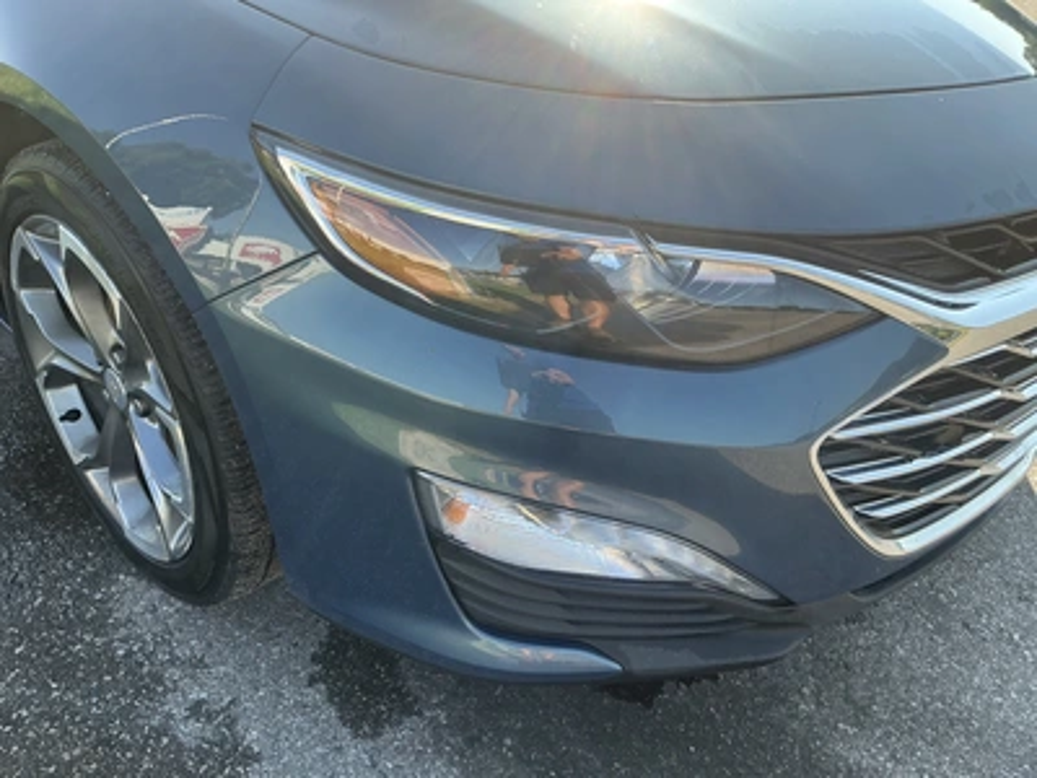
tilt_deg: -30.0
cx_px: 518
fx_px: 839
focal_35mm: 28
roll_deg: -3.4
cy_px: 389
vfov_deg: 49.7
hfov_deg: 63.4
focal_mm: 3
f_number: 1.8
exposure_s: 1/310
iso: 25
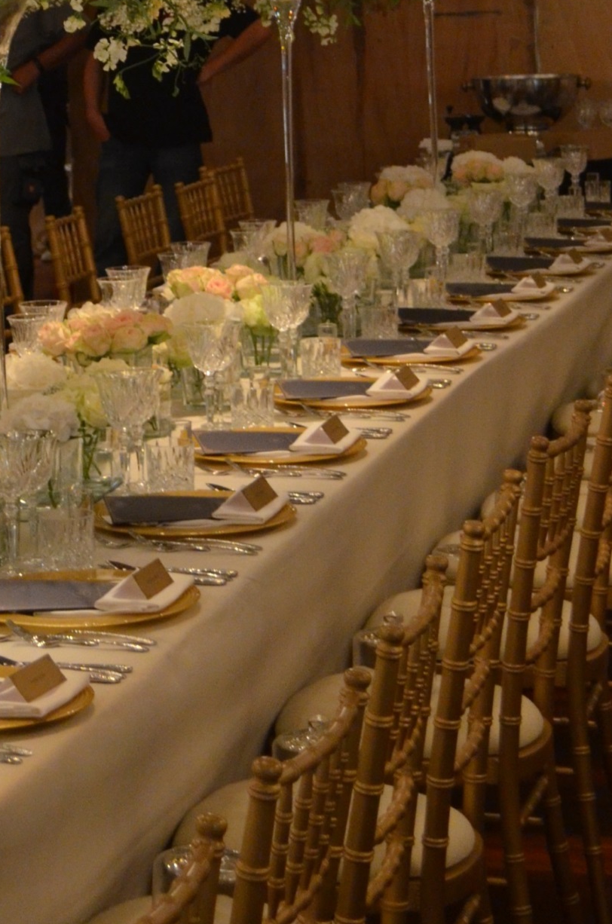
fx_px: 3202
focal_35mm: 125
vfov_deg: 16.0
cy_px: -49
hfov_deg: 10.9
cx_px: 80
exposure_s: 1/30
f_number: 4.8
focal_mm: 32
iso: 1100
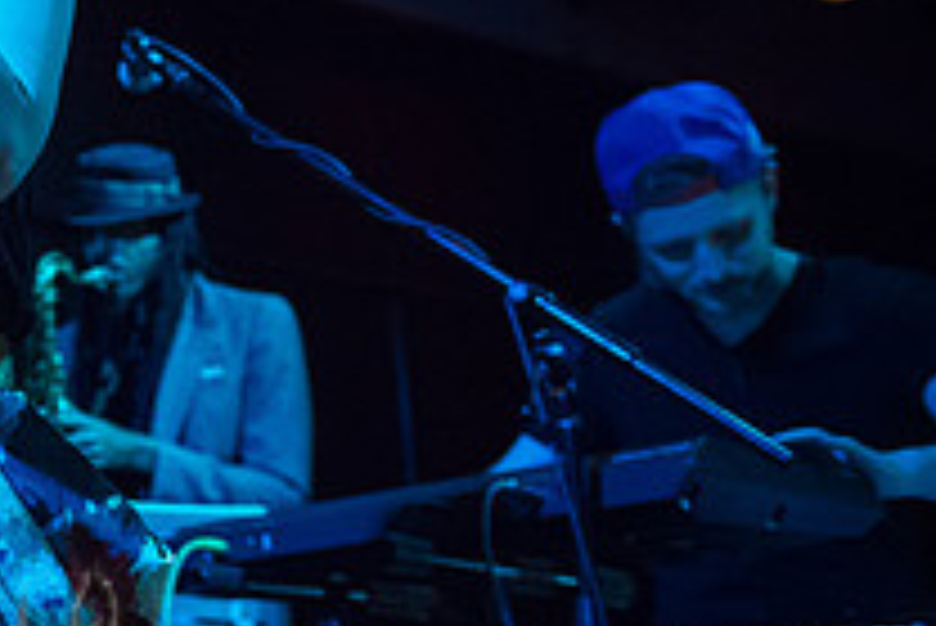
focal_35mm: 67
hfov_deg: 26.1
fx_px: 1743
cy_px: 232
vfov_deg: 20.3
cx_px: -243
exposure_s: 1/200
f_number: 2.8
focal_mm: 24
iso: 4000
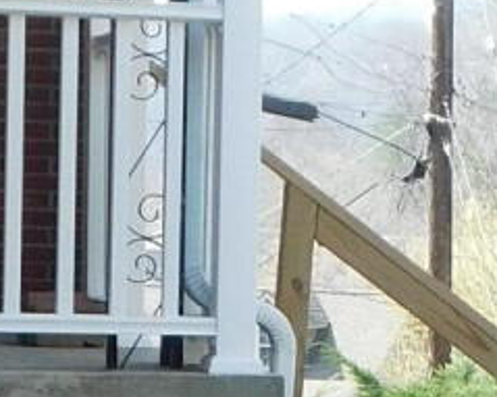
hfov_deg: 8.4
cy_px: 505
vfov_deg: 6.7
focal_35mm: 229
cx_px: 416
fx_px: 3367
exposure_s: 1/320
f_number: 3.2
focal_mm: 4.9
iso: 125
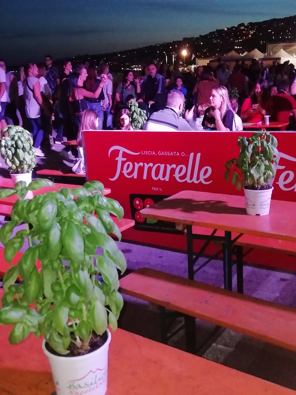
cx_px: 148
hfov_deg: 37.7
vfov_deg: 49.0
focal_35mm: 38
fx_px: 433
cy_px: 198
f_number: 2.2
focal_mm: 3.46
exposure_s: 1/25
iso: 320
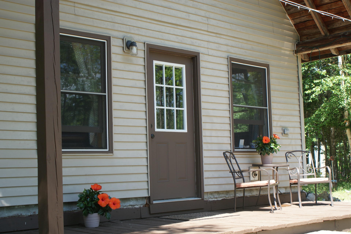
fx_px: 512
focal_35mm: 52
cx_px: 176
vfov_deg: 25.8
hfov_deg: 37.9
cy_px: 117
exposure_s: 1/80
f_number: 6.3
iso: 100
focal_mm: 35
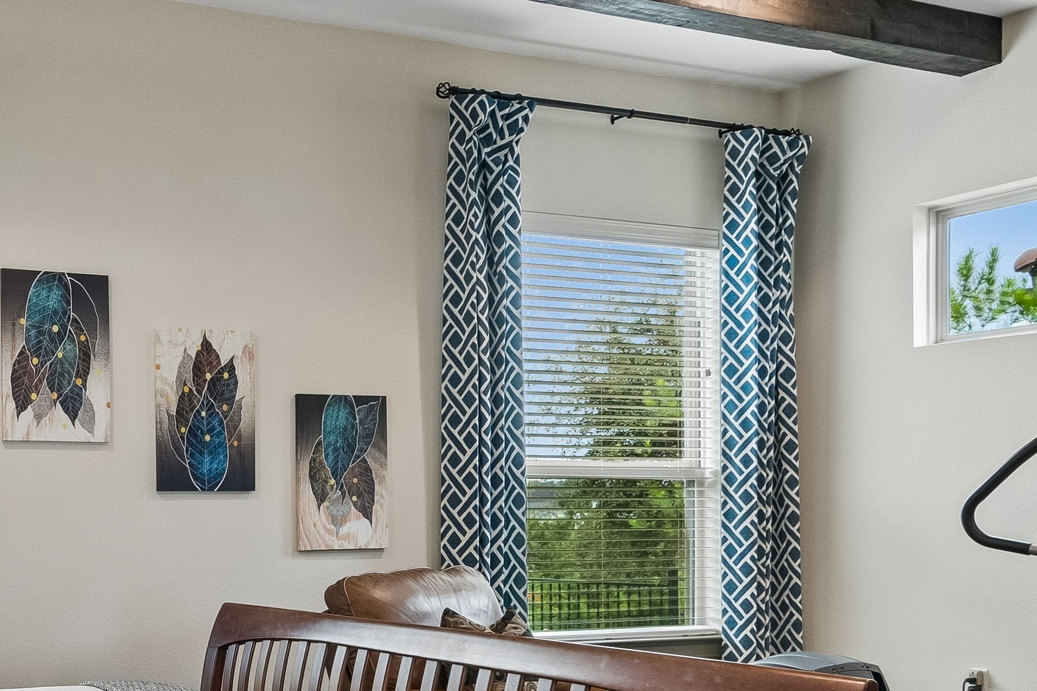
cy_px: 519
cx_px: 131
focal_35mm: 46
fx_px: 1325
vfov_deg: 28.8
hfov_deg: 40.0
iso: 320
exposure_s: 1/20
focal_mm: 11.5
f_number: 8
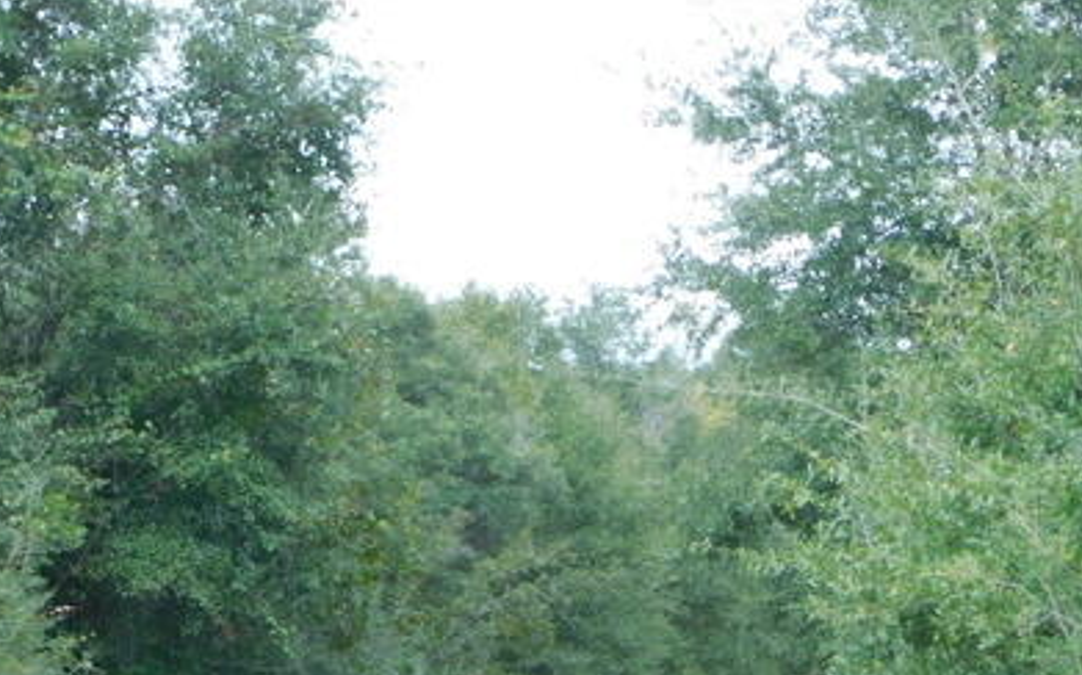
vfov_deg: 8.5
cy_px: 647
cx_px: 354
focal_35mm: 154
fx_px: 4539
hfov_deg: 13.6
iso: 125
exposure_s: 1/50
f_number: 4.3
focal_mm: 12.6
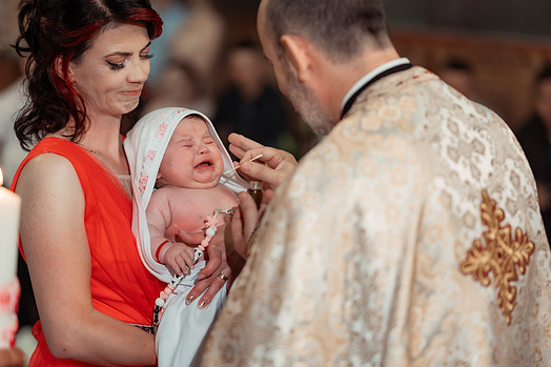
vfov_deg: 14.5
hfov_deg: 21.7
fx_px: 1438
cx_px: 256
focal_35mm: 94
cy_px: 183
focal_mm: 85
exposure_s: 1/250
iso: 1600
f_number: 2
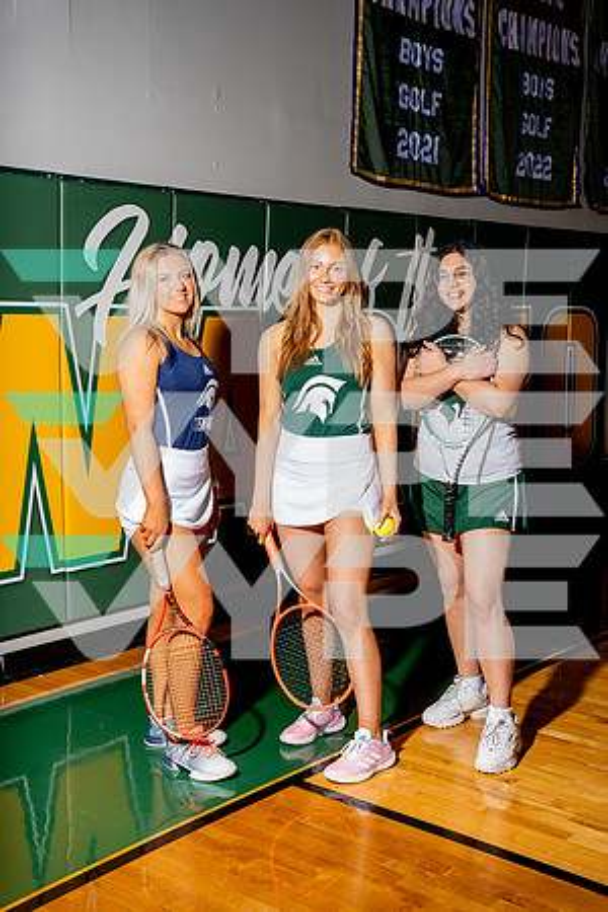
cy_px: 456
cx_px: 304
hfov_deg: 28.6
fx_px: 1191
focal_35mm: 47
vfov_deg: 41.9
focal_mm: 47
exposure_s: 1/250
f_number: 6.3
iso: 100
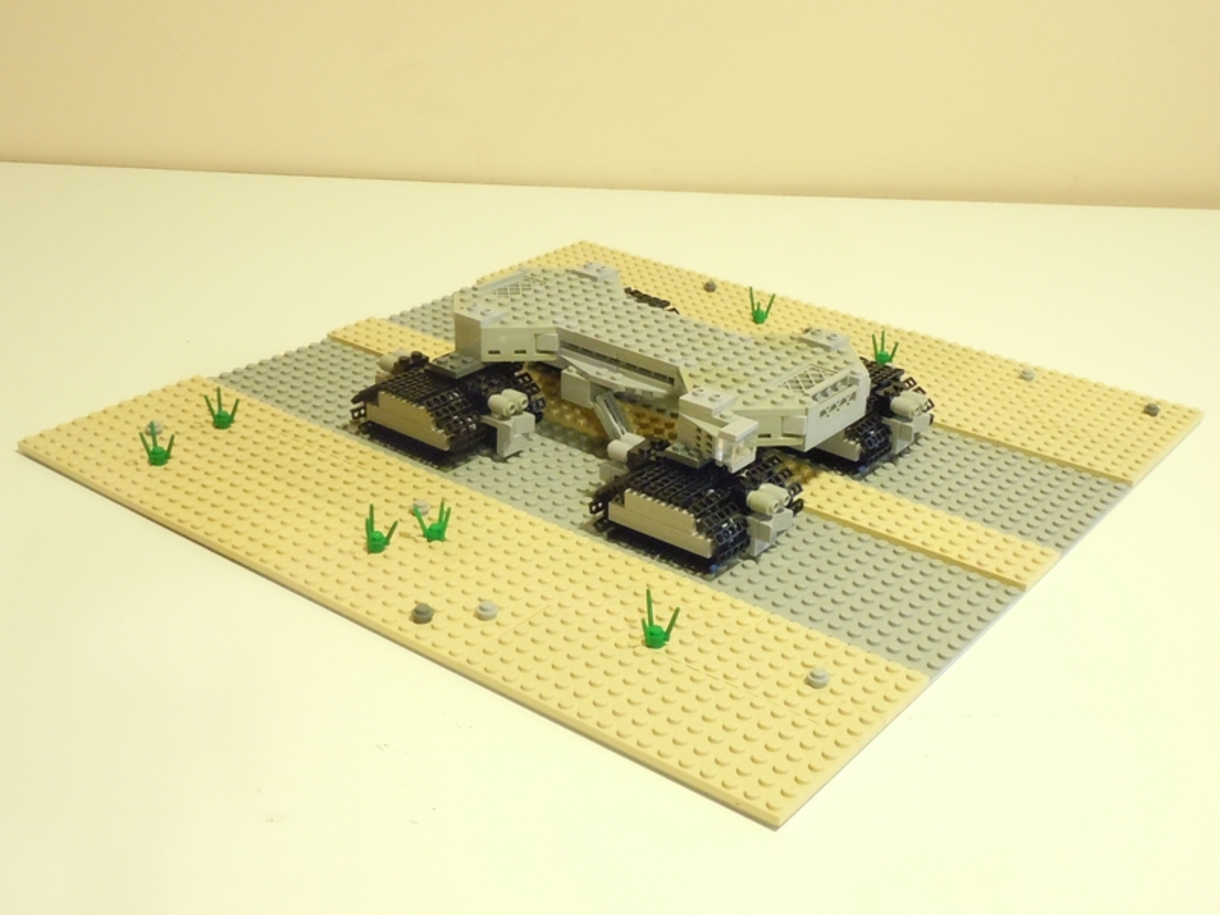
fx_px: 1375
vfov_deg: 36.8
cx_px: 610
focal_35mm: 39
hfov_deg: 47.9
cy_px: 458
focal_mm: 6.9
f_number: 4.3
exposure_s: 1/4
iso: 800
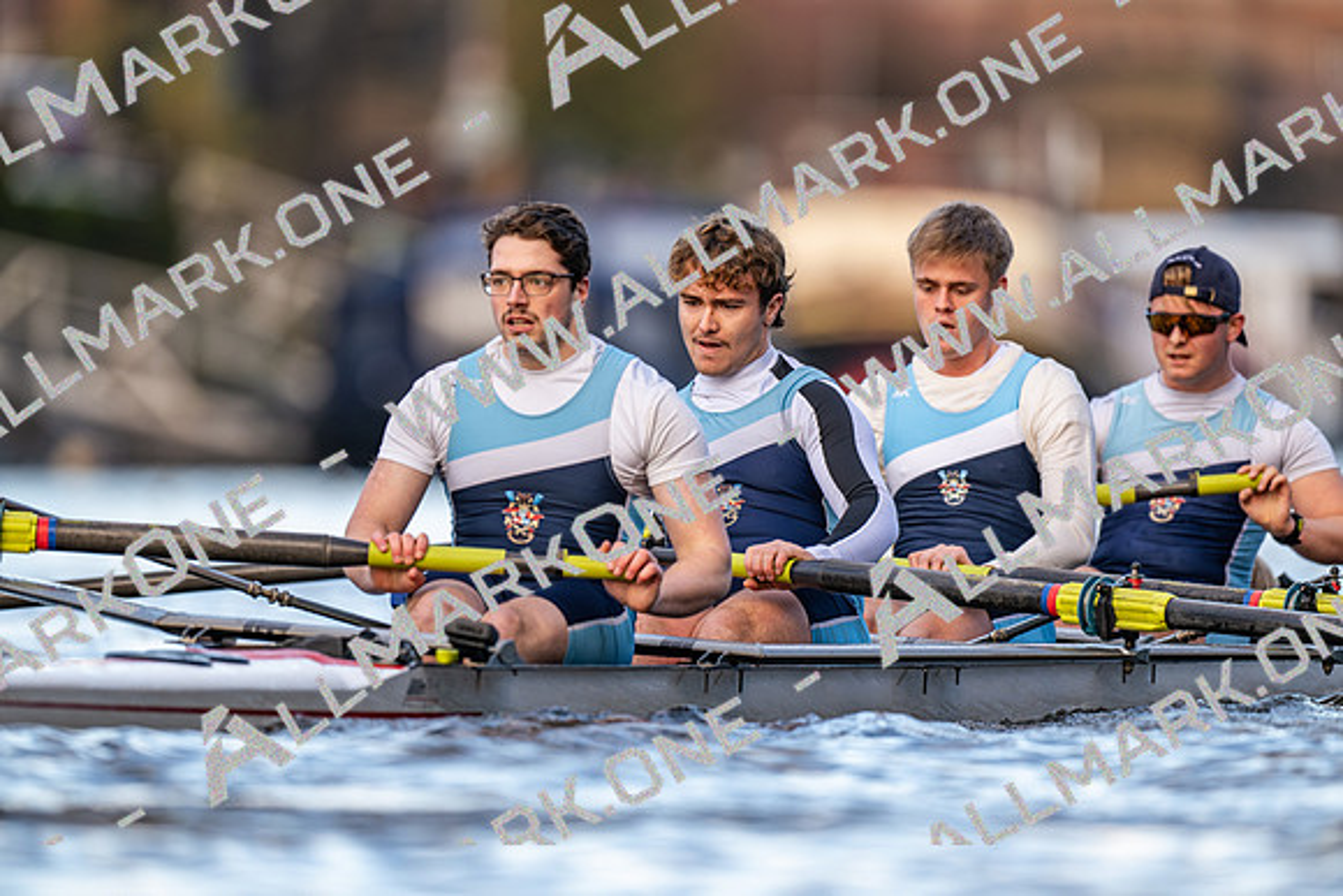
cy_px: 448
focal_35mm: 600
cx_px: 672
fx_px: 22388
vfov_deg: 2.3
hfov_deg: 3.4
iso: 1400
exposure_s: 1/2500
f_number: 4
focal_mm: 600
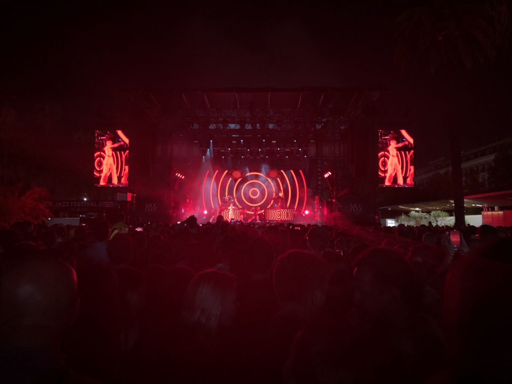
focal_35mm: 28
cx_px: 256
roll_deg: -1.3
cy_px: 192
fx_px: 414
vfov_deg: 49.7
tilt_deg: +5.4
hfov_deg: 63.4
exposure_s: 1/30
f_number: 1.8
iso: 400
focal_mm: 3.99
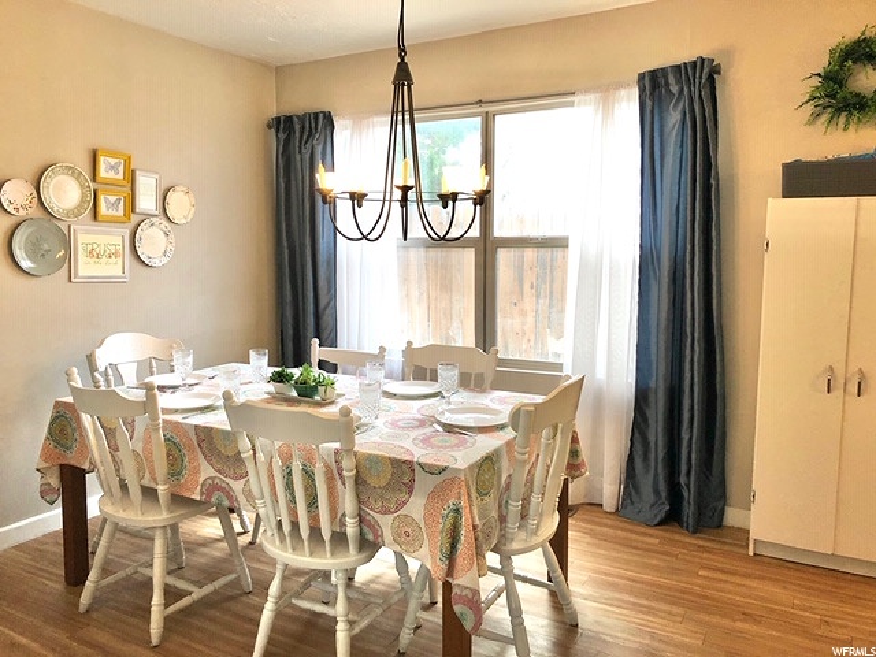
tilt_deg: -6.0
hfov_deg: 63.4
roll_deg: -0.2
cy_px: 328
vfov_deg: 49.7
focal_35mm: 28
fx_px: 709
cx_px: 438
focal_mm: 3.99
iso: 40
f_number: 1.8
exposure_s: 1/30
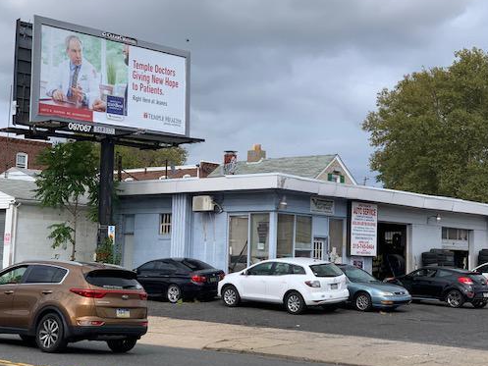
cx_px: 279
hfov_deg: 28.9
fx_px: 945
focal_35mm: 67
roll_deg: -1.7
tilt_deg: +8.5
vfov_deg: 21.9
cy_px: 159
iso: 16
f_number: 2.4
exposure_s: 1/1065
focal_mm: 6
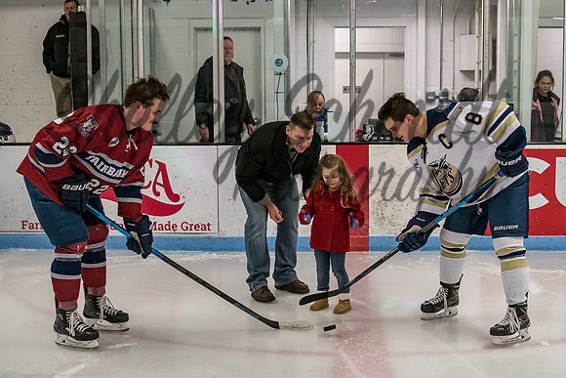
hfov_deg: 38.7
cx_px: 319
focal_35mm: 51
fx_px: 804
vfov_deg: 26.4
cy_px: 183
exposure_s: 1/250
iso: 4000
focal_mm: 28
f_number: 4.5
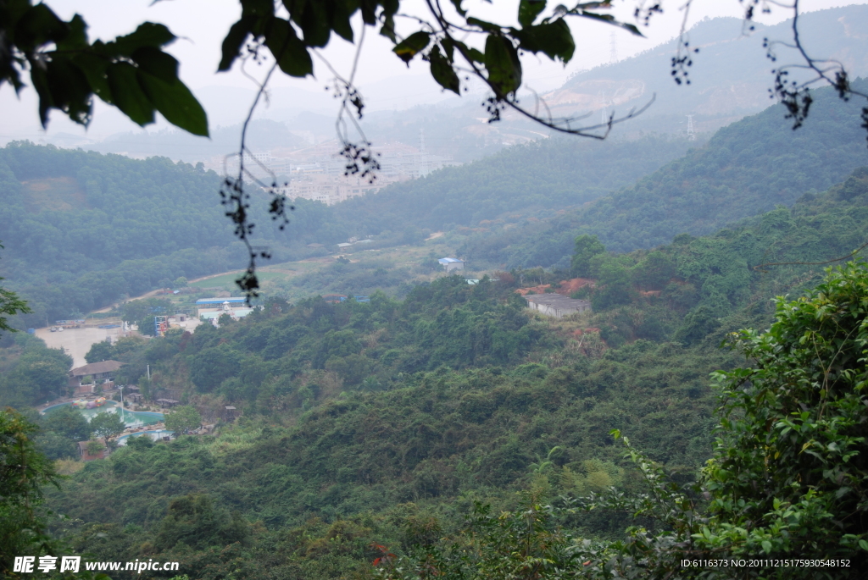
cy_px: 290
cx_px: 434
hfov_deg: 33.4
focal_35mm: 60
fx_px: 1448
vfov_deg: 22.7
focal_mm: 40
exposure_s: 1/125
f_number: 5.6
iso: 160
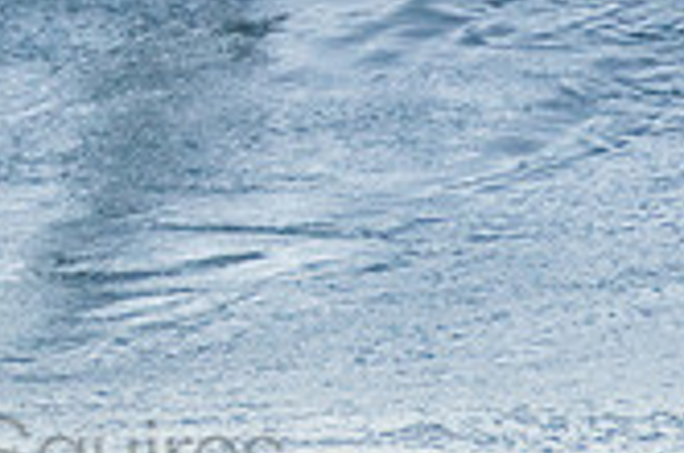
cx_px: -33
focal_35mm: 2627
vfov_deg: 0.5
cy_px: -229
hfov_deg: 0.8
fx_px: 49817
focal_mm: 500
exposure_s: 1/800
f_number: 5.6
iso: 2200
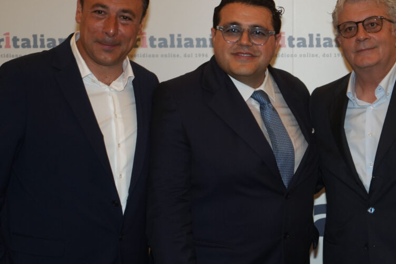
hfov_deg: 23.1
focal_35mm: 88
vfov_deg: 15.5
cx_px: 236
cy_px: 154
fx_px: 968
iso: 1600
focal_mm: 55
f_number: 4
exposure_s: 1/40
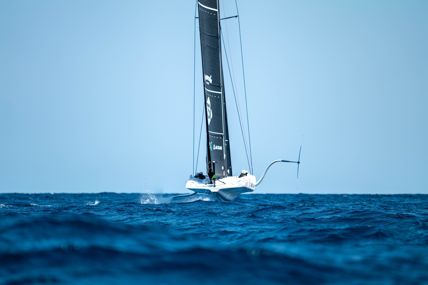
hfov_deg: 9.7
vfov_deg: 6.5
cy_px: 142
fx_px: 2528
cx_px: 214
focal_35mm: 213
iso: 100
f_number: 2.8
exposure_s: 1/2500
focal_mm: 200
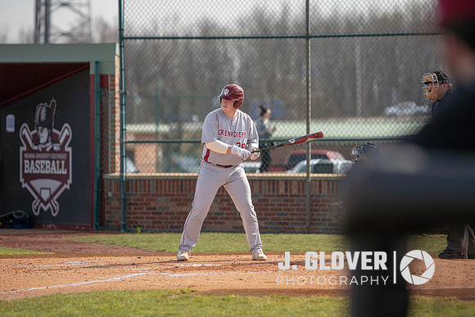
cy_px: 134
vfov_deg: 5.5
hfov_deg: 8.2
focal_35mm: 251
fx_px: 3309
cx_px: 244
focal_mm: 200
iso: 100
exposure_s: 1/640
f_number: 2.8
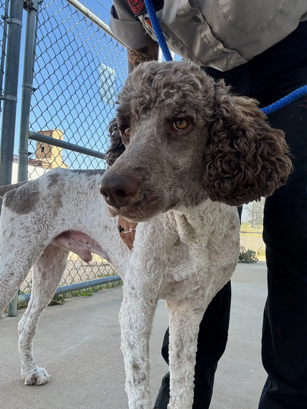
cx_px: 154
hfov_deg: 46.8
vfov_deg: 60.0
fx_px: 355
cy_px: 204
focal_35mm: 30
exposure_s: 1/383
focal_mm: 2.69
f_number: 1.9
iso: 25
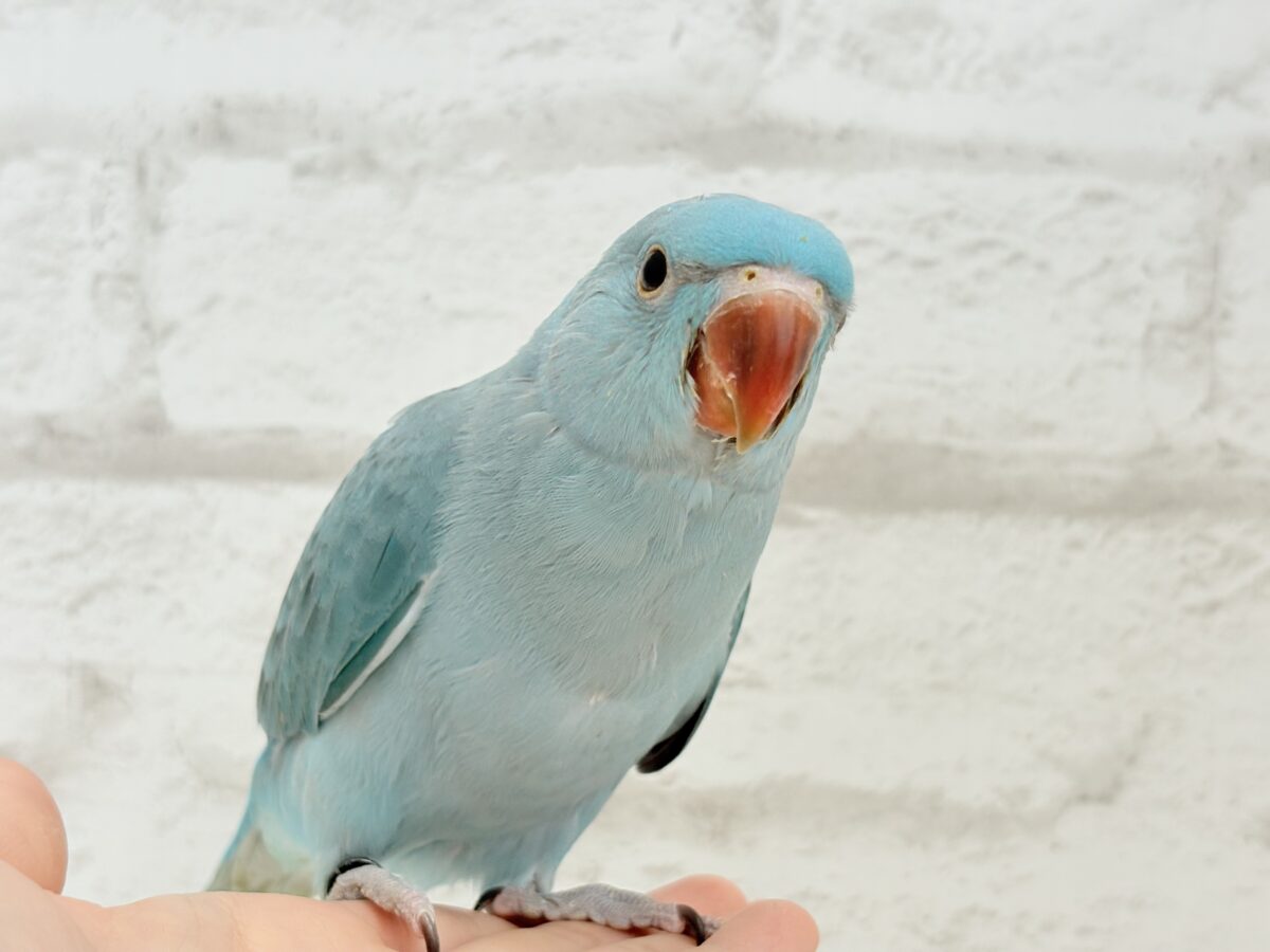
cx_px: 635
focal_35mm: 52
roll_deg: -1.1
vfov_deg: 28.0
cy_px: 476
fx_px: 1908
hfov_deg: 36.8
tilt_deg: +1.6
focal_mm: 5.96
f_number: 1.6
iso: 64
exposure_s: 1/100
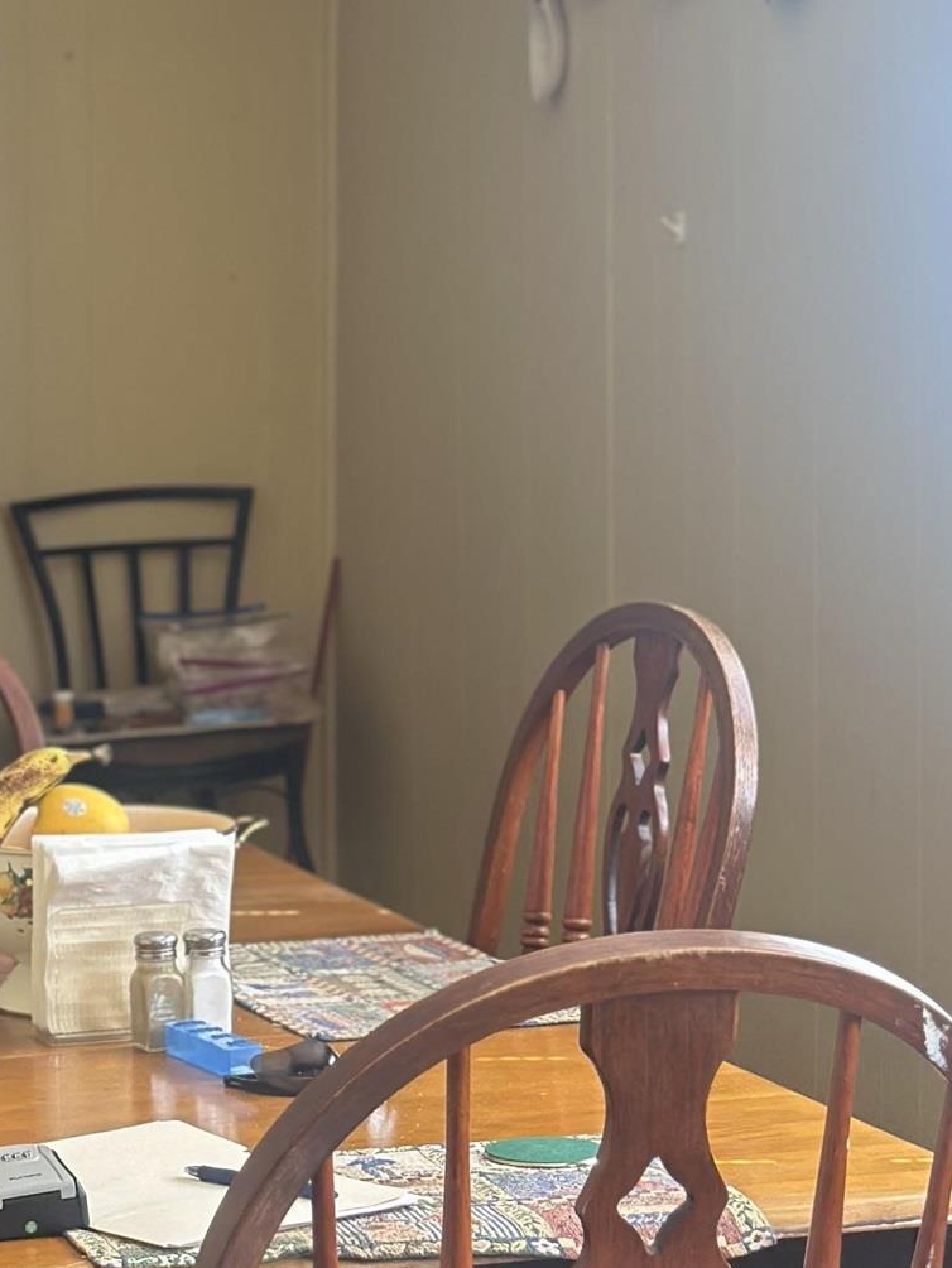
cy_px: 425
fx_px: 4033
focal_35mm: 110
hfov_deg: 13.4
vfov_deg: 17.8
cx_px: 136
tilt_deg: -2.2
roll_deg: +1.5
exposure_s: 1/114
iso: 125
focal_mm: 6.86
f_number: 1.78
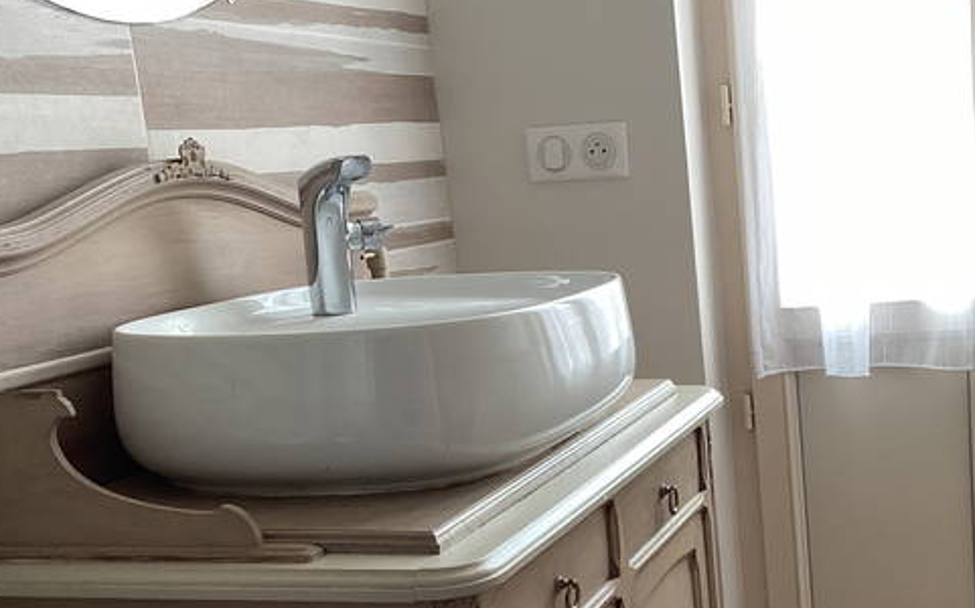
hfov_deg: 36.8
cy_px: 509
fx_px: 1434
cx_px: 705
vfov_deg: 23.5
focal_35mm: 54
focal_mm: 3.3
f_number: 2.4
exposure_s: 1/120
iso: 80
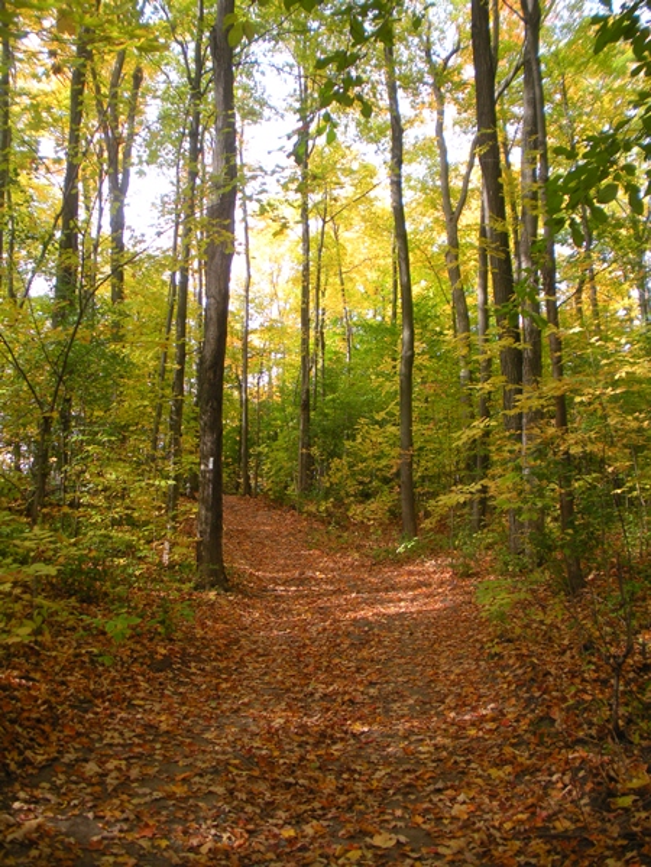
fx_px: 903
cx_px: 326
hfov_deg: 39.7
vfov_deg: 51.4
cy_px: 434
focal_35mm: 36
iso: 95
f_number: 3.5
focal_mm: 6.3
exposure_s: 1/114
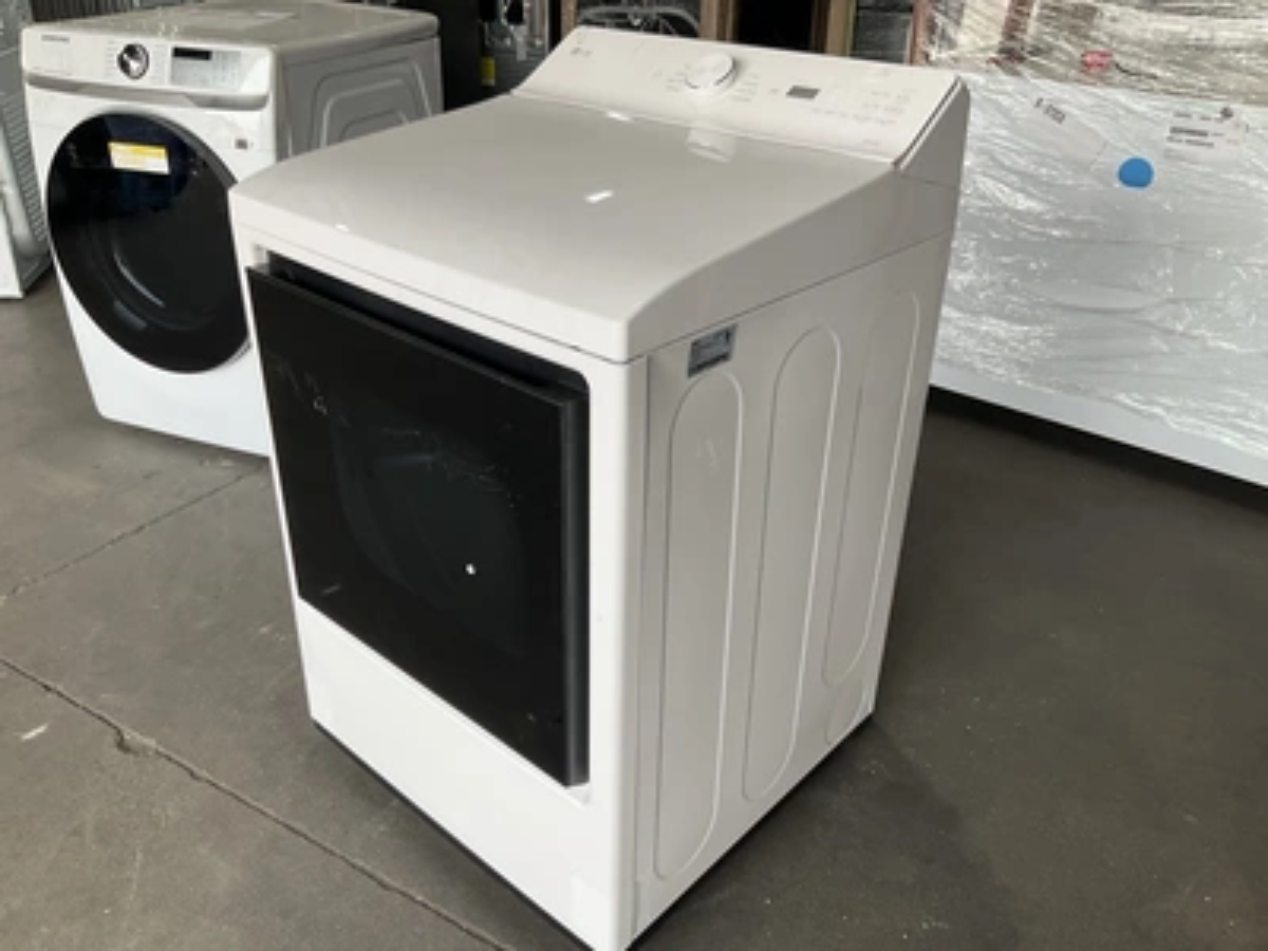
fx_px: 1062
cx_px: 634
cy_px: 476
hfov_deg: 61.7
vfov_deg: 48.2
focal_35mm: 29
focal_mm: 3
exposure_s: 1/130
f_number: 1.8
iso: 16
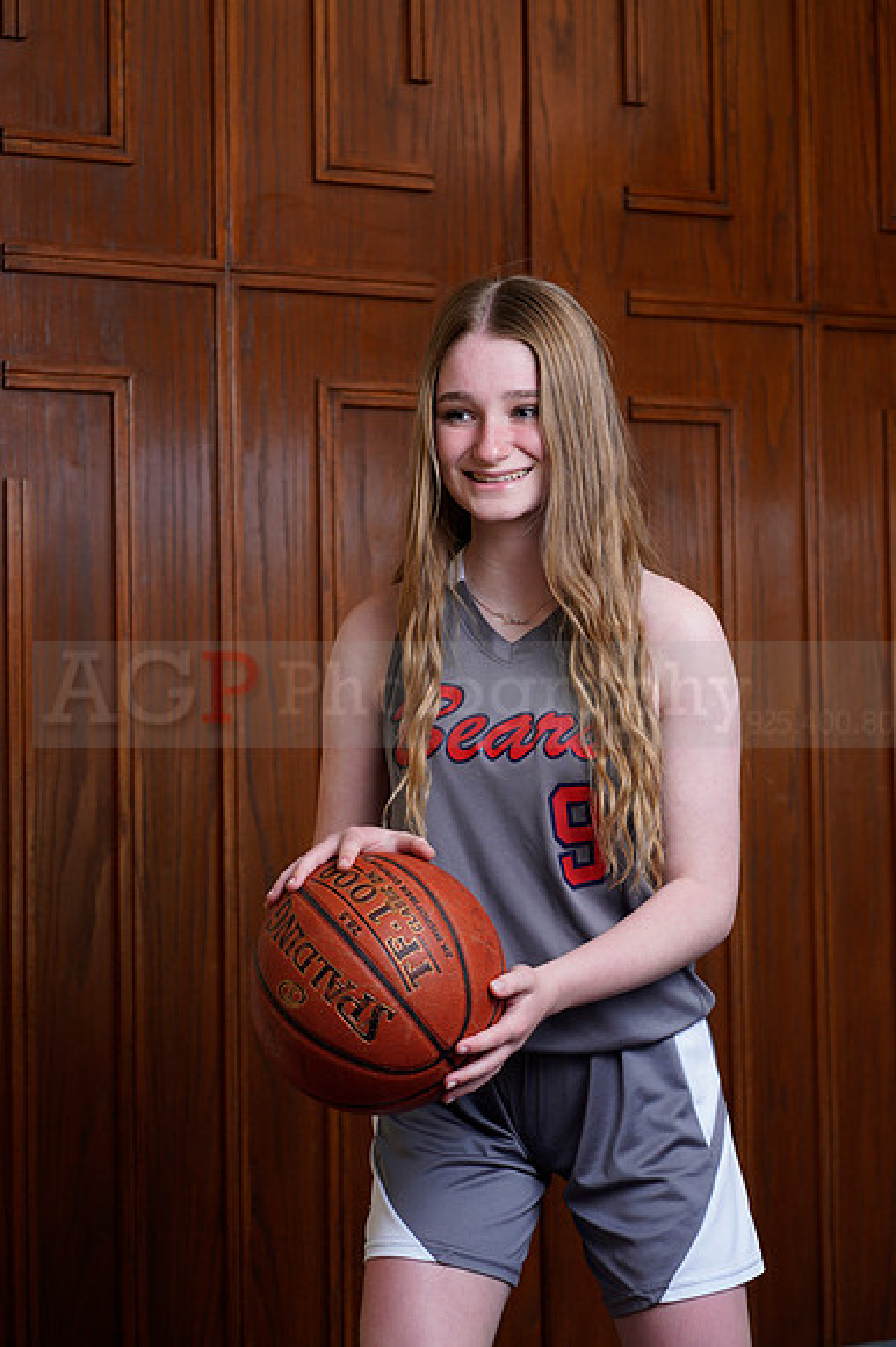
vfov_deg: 23.9
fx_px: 3177
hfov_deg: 16.1
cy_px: 674
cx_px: 448
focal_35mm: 85
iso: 200
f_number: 5.6
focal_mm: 85
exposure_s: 1/250
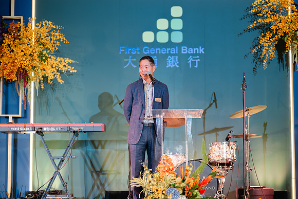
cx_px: 149
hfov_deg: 23.9
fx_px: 704
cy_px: 100
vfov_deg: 16.1
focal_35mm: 85
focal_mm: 85
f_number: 1.2
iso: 200
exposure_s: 1/125
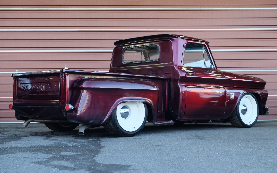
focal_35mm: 63
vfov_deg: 20.6
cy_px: 88
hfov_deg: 32.5
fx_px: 476
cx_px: 140
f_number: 4
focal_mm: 40.7
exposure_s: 1/100
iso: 400
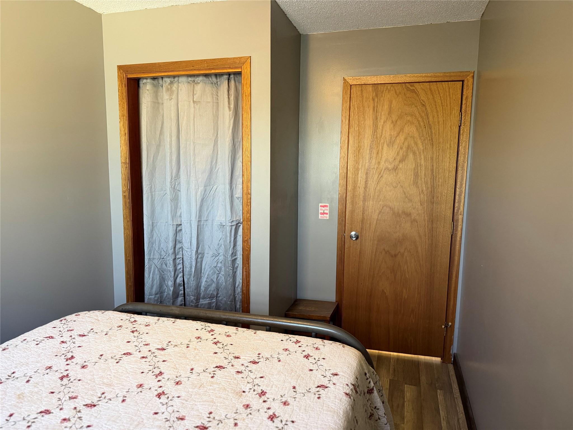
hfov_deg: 71.6
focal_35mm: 24
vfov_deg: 56.8
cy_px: 215
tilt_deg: -8.2
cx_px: 286
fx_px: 397
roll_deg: -1.2
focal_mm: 6.76
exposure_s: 1/60
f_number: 1.78
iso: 400
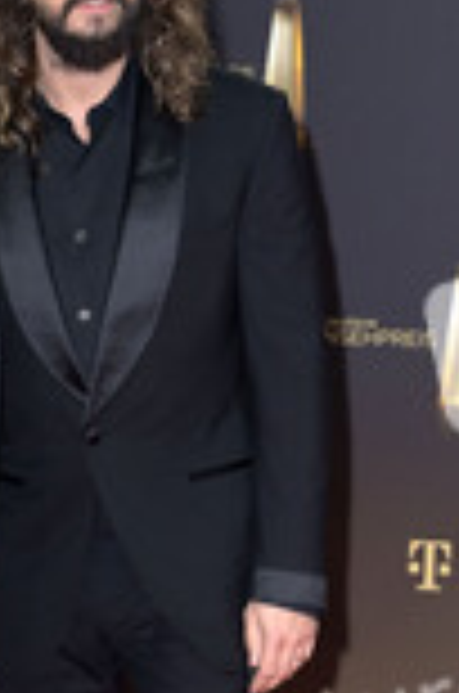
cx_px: -112
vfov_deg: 11.3
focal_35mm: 182
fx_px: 3496
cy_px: 554
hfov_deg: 7.4
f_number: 6.3
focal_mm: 70
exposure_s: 1/250
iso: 800
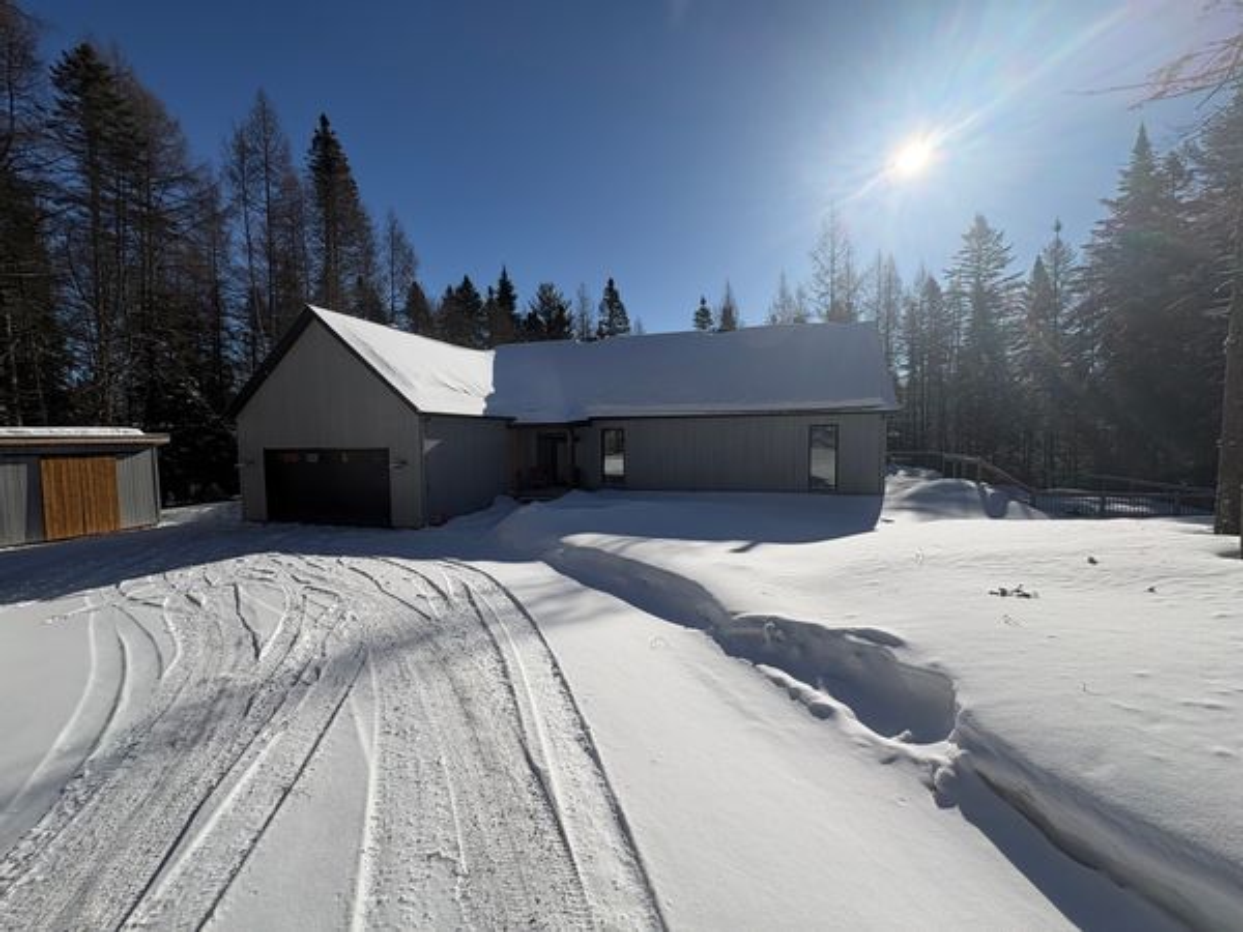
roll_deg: +0.9
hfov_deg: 102.1
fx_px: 503
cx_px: 622
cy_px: 466
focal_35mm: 14
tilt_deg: -3.4
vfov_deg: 85.7
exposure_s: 1/4630
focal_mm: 2.22
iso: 50
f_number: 2.2
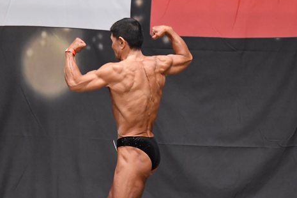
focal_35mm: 375
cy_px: 146
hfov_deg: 5.5
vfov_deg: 3.7
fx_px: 3094
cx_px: 162
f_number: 5.6
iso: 6400
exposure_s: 1/400
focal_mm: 150
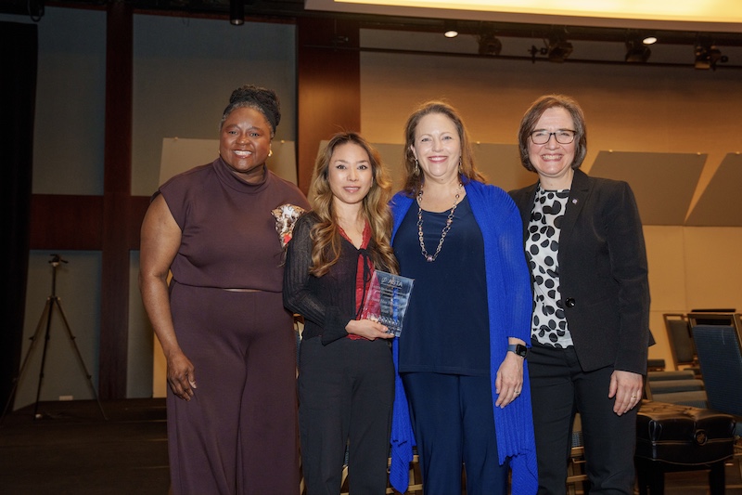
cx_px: 371
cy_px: 248
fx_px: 804
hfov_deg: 49.6
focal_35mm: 39
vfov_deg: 34.2
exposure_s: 1/100
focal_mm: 39
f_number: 5
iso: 1250
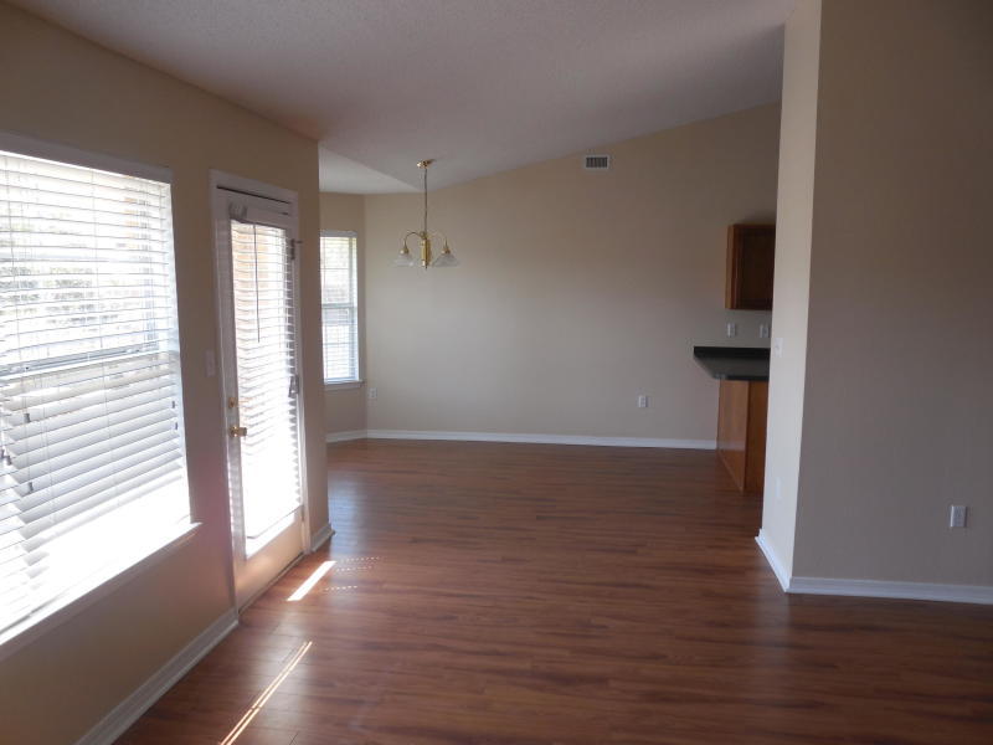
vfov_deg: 53.1
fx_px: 746
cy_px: 372
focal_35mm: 26
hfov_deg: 67.3
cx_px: 496
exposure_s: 1/50
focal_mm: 4.6
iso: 125
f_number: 3.5
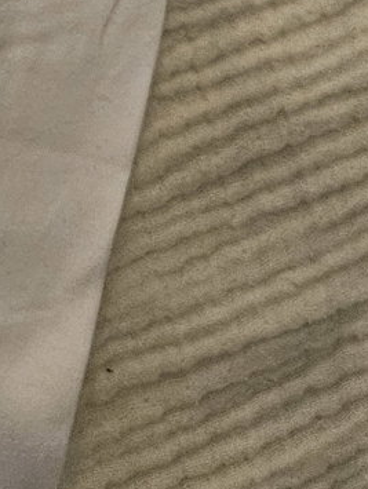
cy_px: -589
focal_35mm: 107
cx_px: -272
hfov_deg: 12.7
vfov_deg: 14.2
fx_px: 1514
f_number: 1.8
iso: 640
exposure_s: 1/100
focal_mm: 5.4
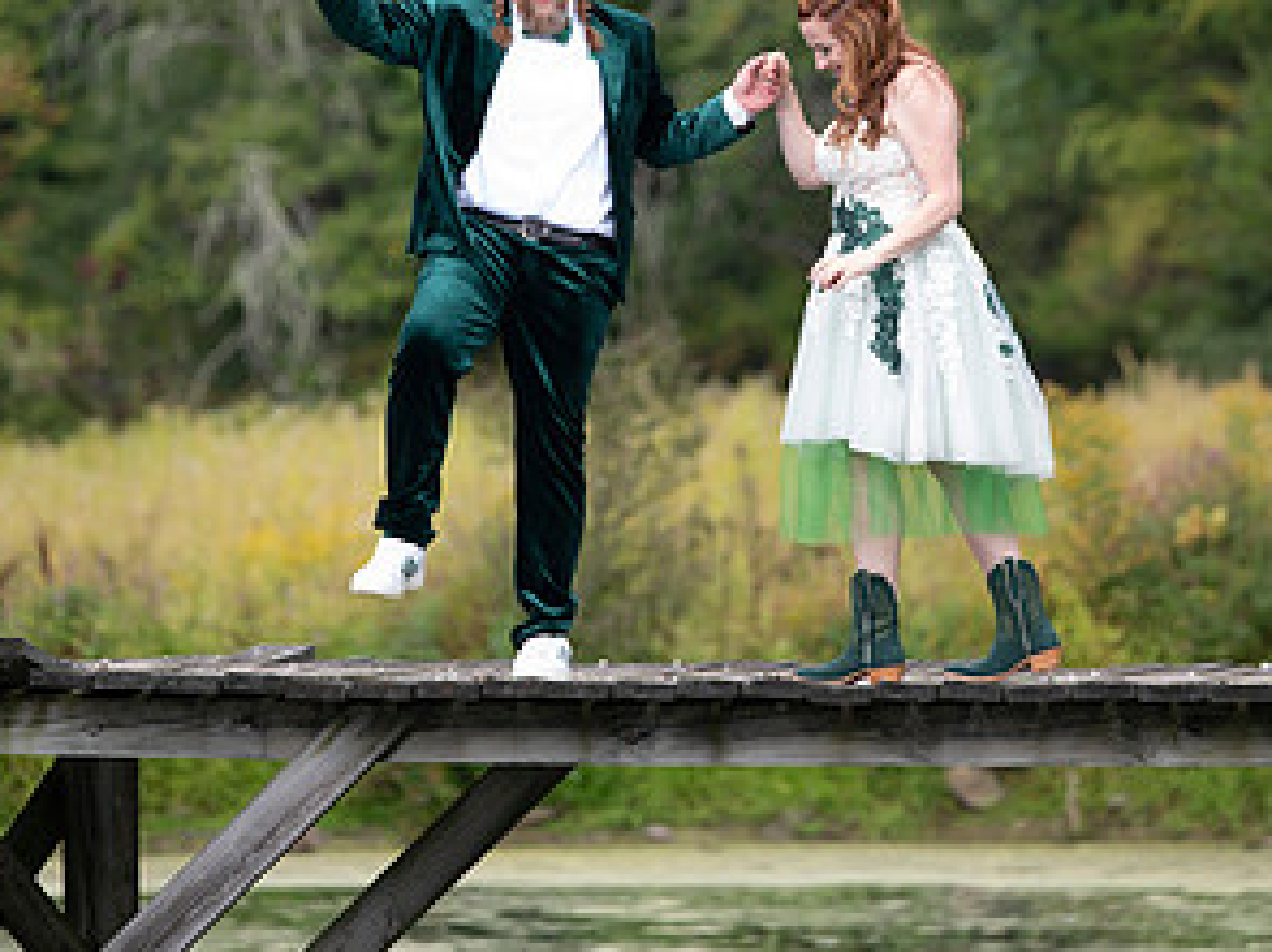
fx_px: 12158
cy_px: 246
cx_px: 772
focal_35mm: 331
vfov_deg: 4.5
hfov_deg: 6.0
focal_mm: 175
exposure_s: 1/125
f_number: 3.2
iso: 50
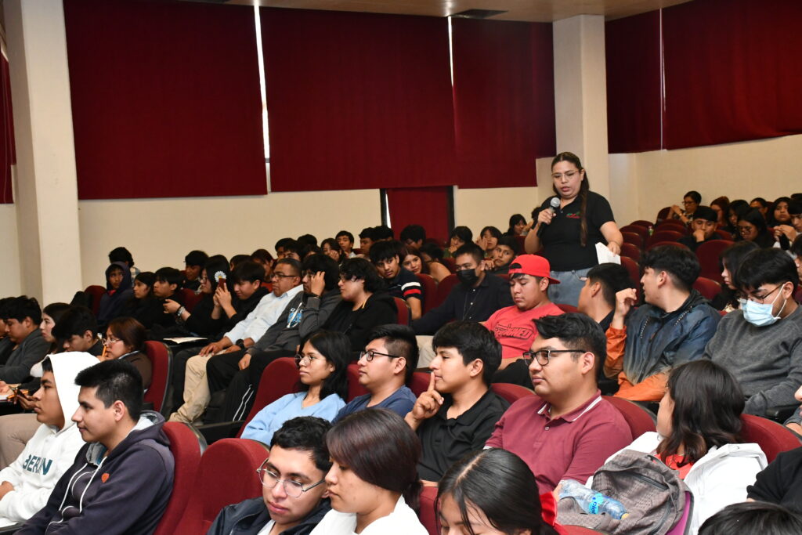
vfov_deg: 23.8
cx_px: 401
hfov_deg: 35.0
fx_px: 1270
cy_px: 268
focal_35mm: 57
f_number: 10
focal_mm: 38
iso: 3200
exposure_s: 1/60
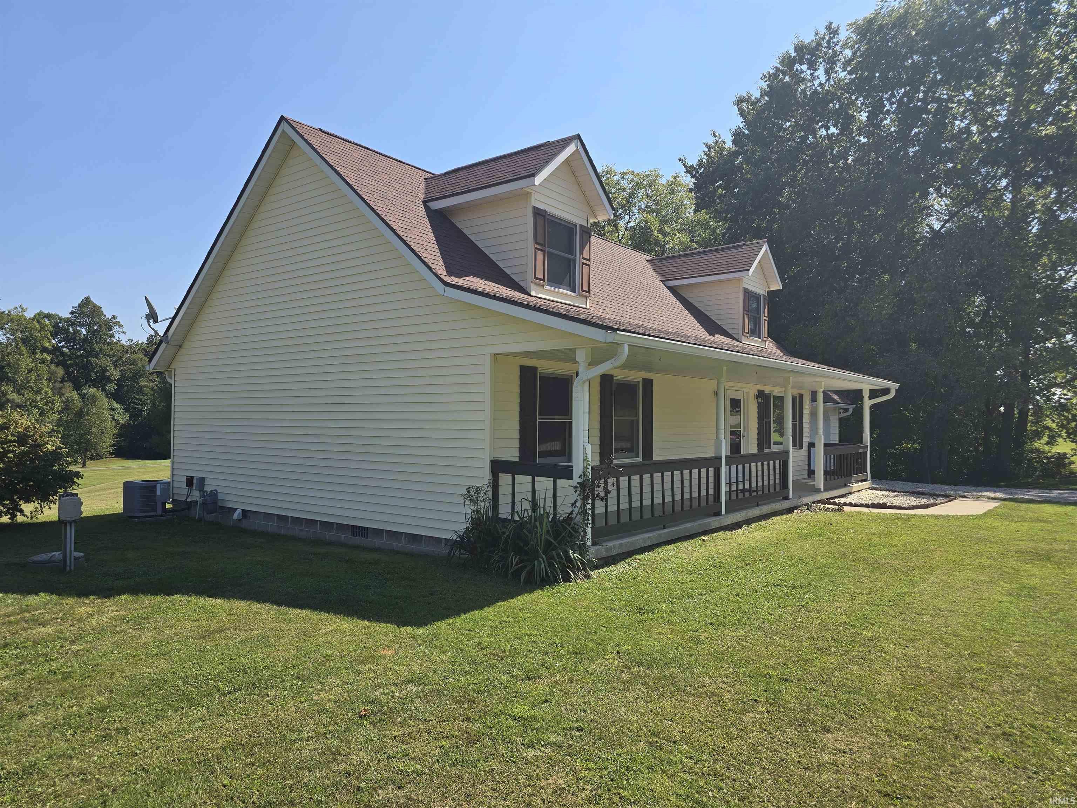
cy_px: 404
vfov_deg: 58.9
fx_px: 716
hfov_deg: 73.9
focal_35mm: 23
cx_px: 538
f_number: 1.7
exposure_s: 1/681
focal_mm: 6.3
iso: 12
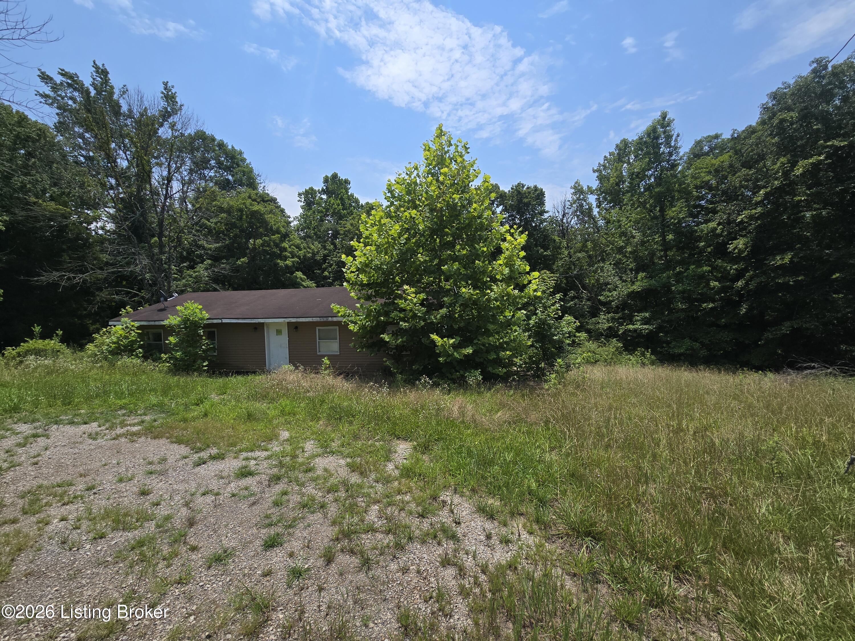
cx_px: 428
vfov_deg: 89.9
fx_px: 321
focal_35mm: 13
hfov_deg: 106.2
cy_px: 320
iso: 50
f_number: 2.2
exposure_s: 1/2397
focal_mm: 2.2
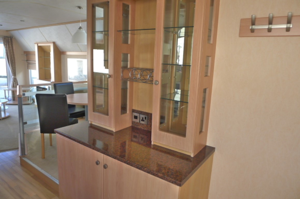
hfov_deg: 73.8
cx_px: 150
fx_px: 200
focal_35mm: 24
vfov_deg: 52.9
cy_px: 100
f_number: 2
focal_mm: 5.1
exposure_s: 1/80
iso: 400
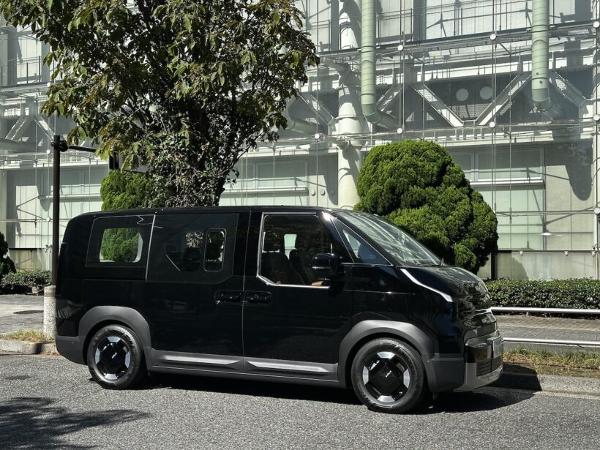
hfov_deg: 39.7
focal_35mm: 48
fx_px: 832
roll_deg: +0.0
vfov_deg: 30.3
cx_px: 300
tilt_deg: +1.1
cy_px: 225
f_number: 1.78
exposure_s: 1/2070
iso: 64
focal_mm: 6.86
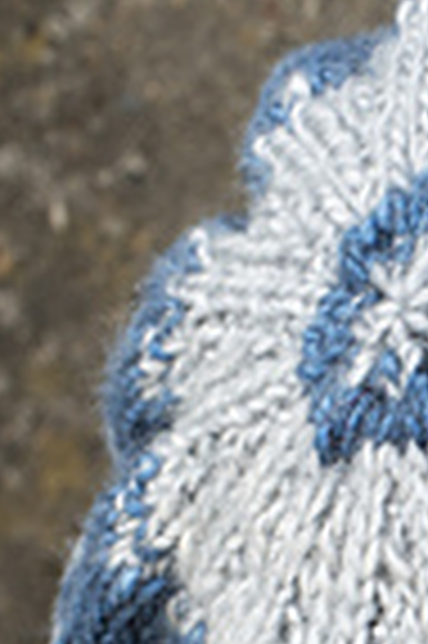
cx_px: 687
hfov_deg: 6.0
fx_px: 4004
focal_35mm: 224
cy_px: 874
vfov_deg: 9.0
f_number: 13
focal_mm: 50
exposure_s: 1/60
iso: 400
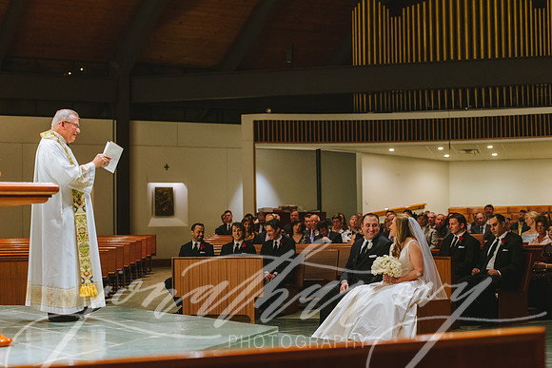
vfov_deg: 18.2
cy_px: 184
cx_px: 276
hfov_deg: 27.0
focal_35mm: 75
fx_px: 1150
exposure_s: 1/200
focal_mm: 75
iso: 3200
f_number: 2.8
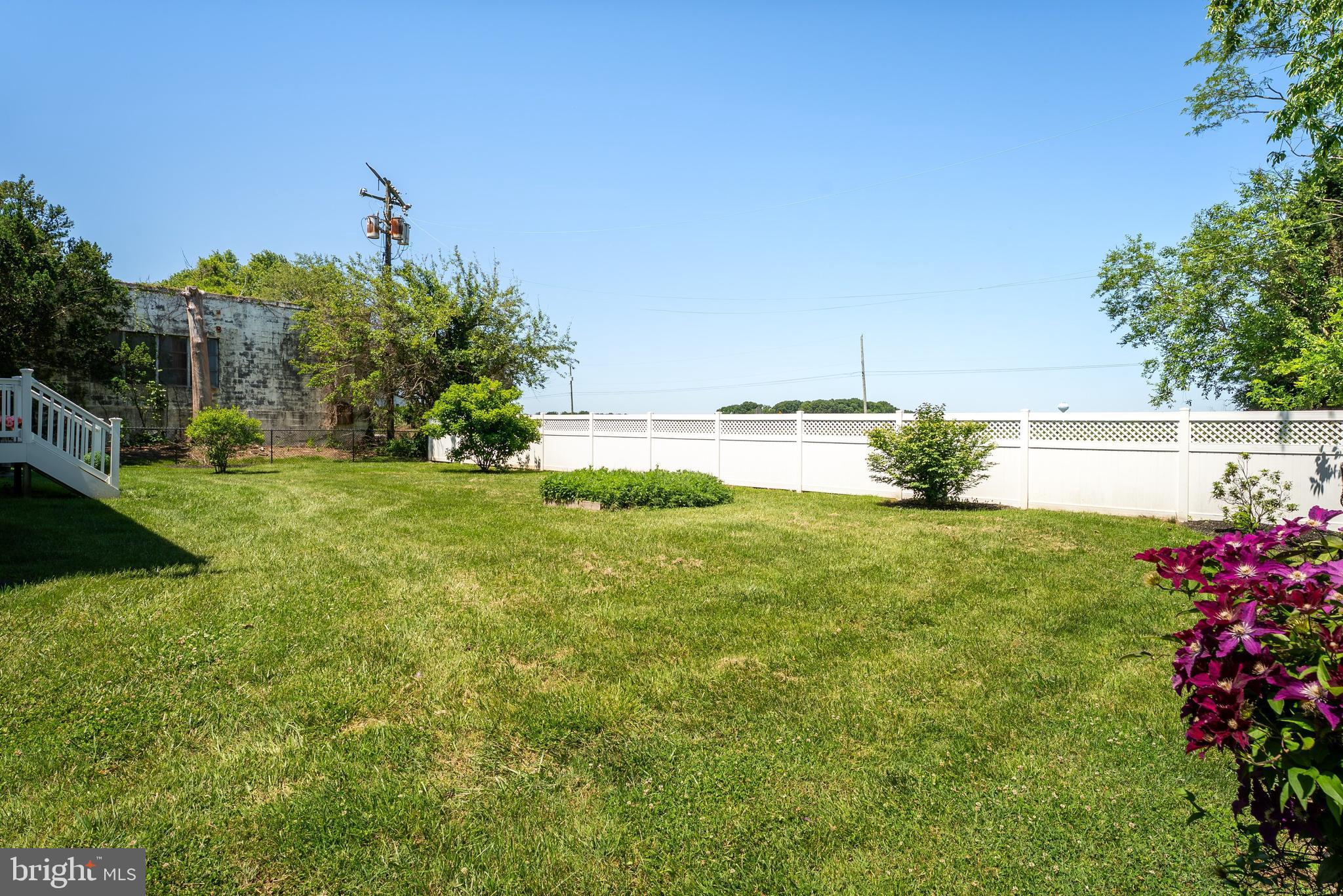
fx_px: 661
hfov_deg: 90.9
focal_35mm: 18
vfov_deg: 68.3
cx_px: 672
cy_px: 448
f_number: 10
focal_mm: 17.7
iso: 80
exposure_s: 1/160
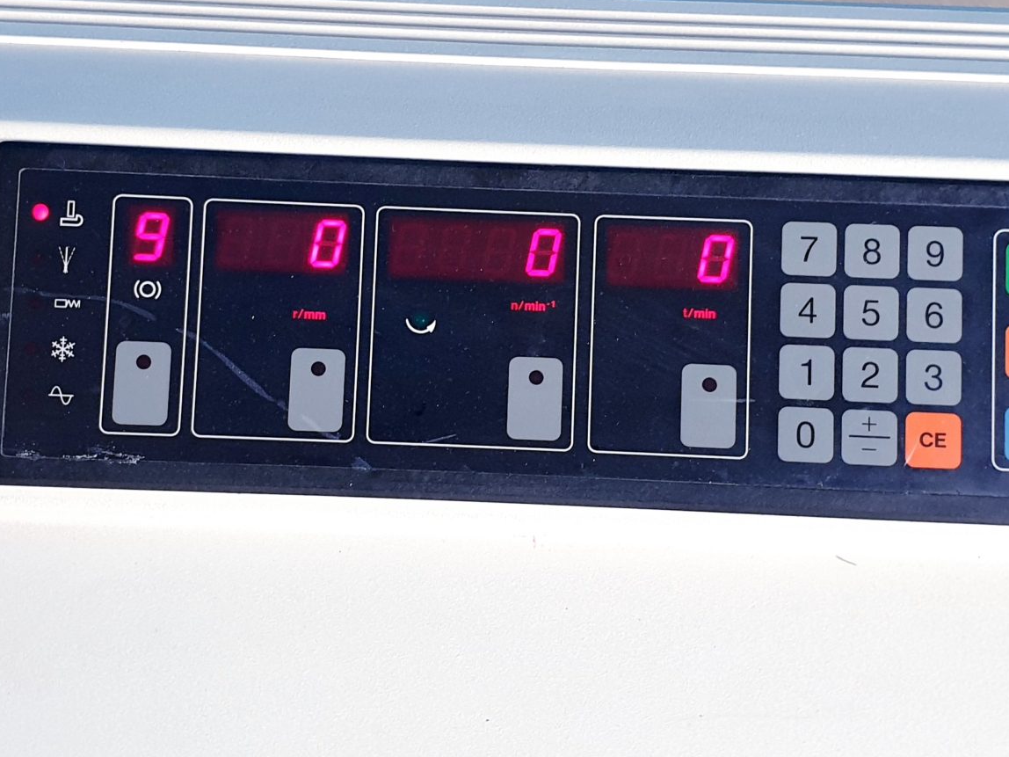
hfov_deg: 33.2
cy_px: 300
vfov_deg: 25.2
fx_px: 1691
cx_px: 485
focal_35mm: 58
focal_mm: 4.3
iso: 160
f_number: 2.4
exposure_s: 1/50
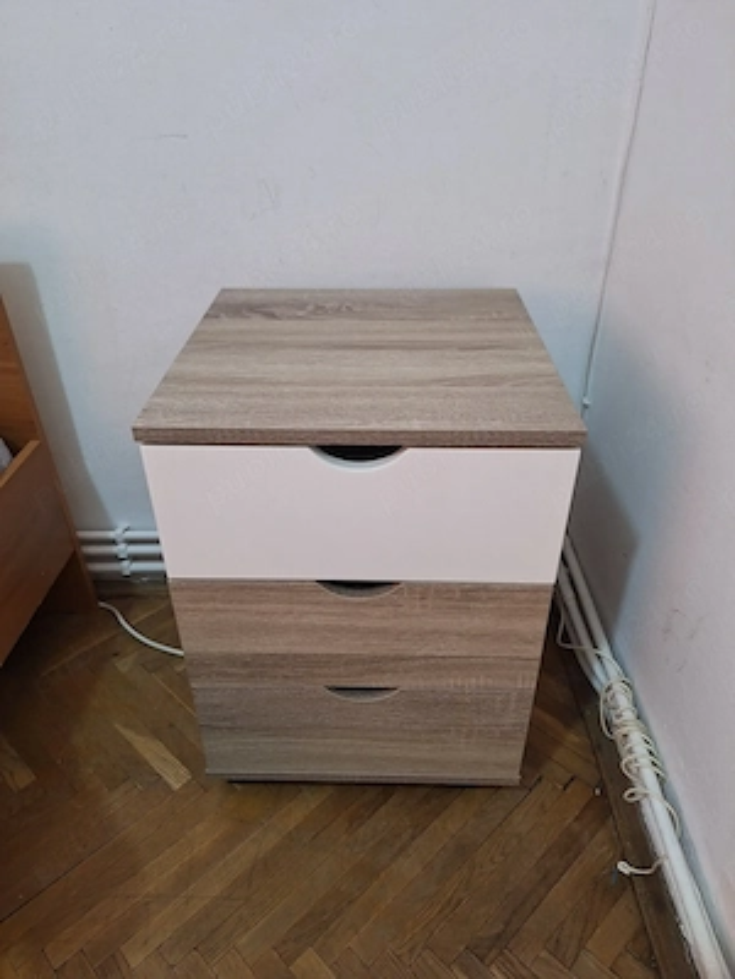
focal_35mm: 23
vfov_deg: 73.9
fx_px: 651
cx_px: 368
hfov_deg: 58.9
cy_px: 490
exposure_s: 1/50
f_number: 1.8
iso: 200
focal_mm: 5.54
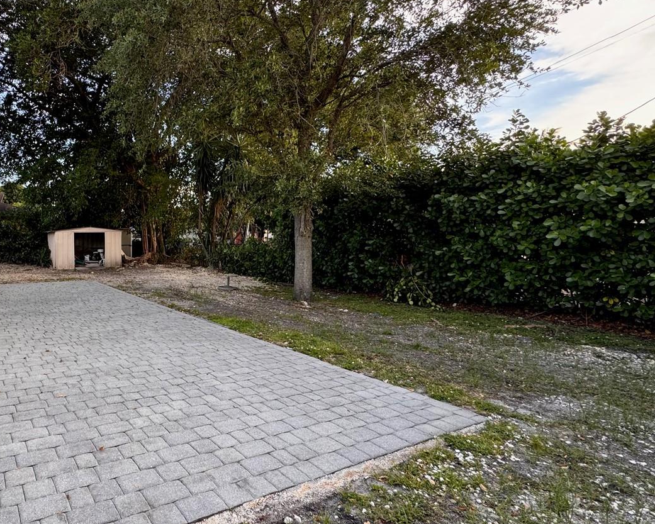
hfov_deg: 72.1
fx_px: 407
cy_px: 244
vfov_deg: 65.5
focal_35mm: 21
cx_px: 162
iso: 125
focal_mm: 2.22
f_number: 2.2
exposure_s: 1/99
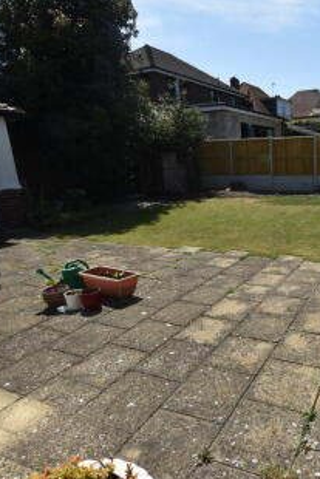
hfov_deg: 49.6
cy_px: 243
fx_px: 306
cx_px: 283
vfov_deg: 76.1
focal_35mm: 23
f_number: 8
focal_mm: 10
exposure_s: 1/250
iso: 100
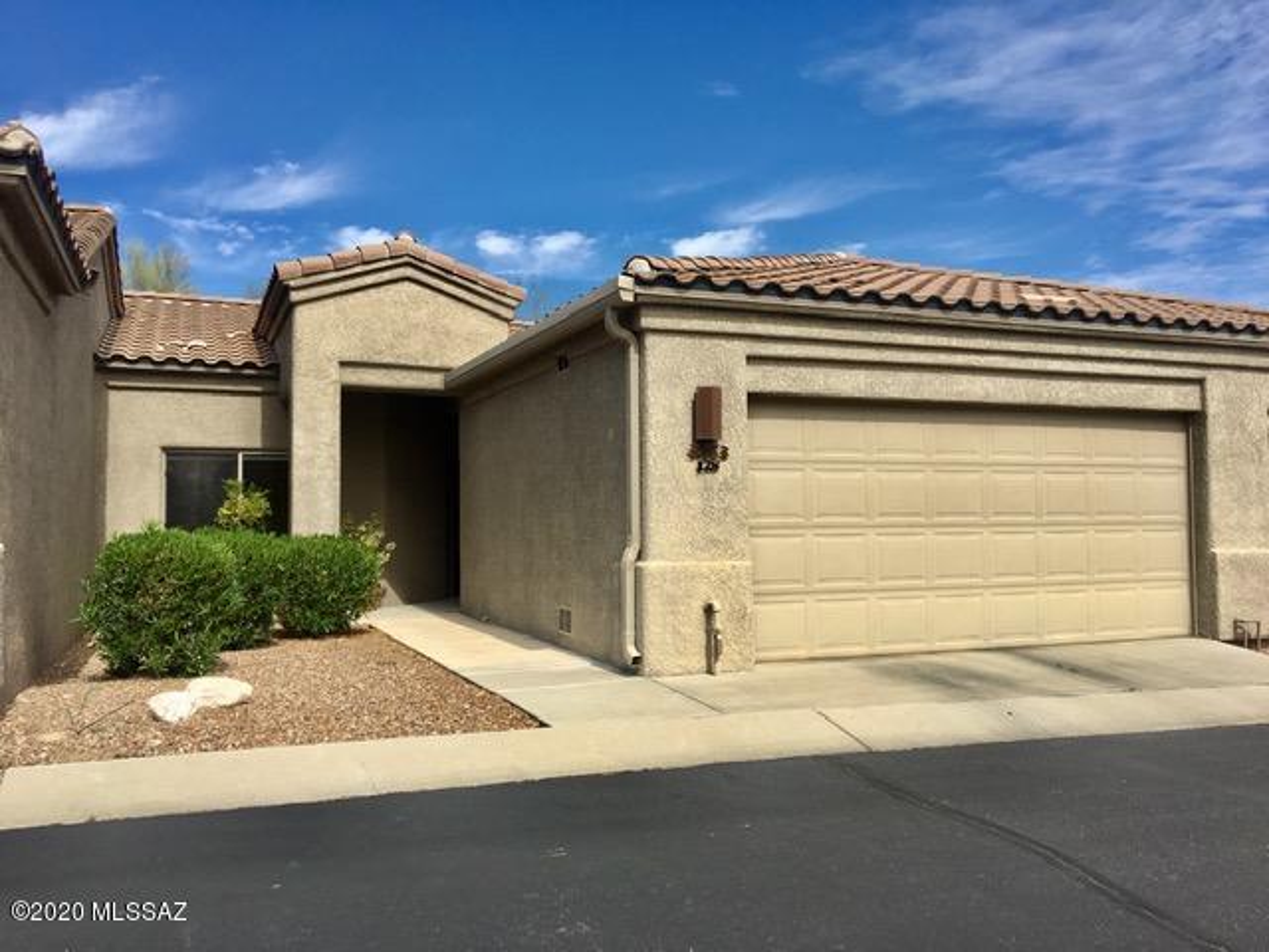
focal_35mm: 29
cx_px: 634
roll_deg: +0.4
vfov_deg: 48.2
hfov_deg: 61.7
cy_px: 476
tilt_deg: +2.6
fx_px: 1063
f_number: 2.2
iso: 25
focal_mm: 4.15
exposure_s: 1/1789
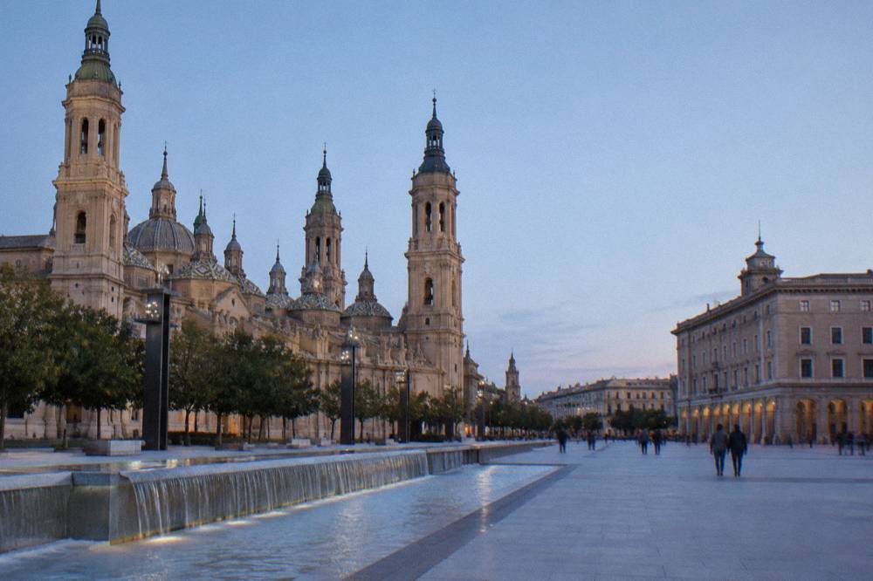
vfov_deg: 33.4
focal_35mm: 40
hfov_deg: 48.5
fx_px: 970
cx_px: 436
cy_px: 290
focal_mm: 40
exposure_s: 1/100
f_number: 11
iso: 200
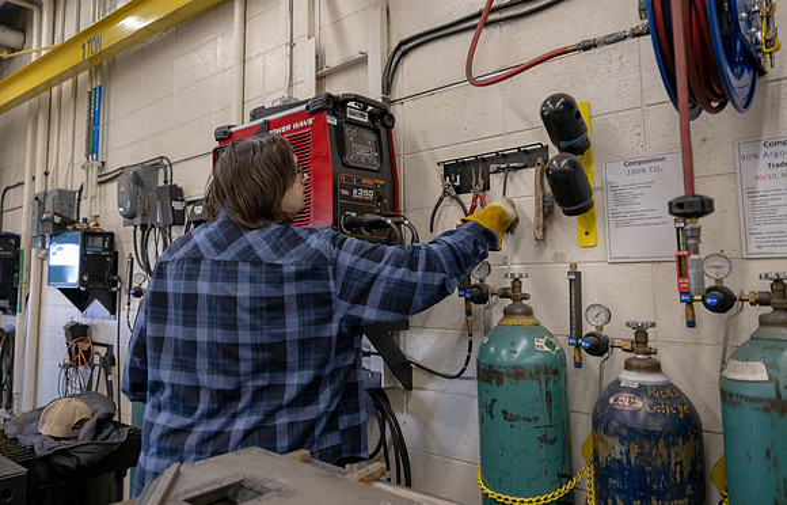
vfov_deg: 46.8
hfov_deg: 68.1
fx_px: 581
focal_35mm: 27
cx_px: 352
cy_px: 214
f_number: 2.8
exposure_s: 1/125
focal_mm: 24
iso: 320
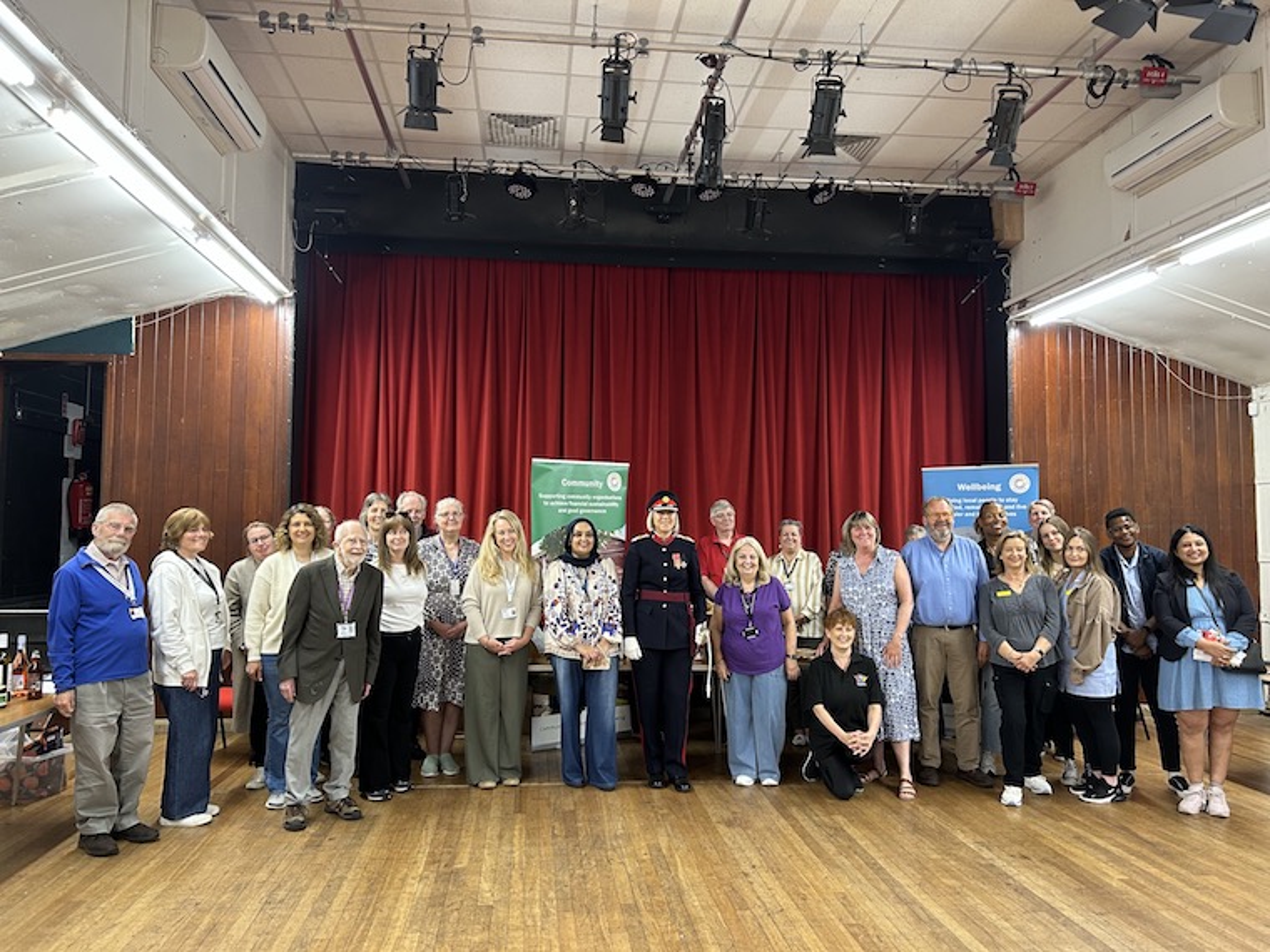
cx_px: 635
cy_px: 476
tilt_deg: +3.6
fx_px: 954
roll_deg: -0.4
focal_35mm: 26
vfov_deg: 53.1
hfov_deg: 67.3
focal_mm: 5.7
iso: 160
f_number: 1.5
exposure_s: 1/50
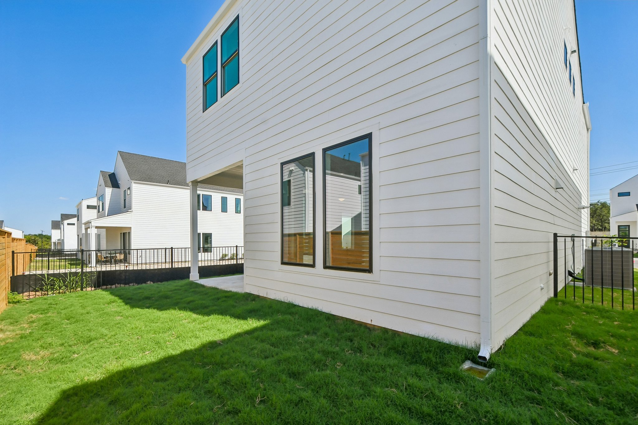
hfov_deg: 100.4
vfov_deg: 77.3
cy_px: 212
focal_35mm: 15
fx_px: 266
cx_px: 319
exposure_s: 1/1000
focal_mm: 10
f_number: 8
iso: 400
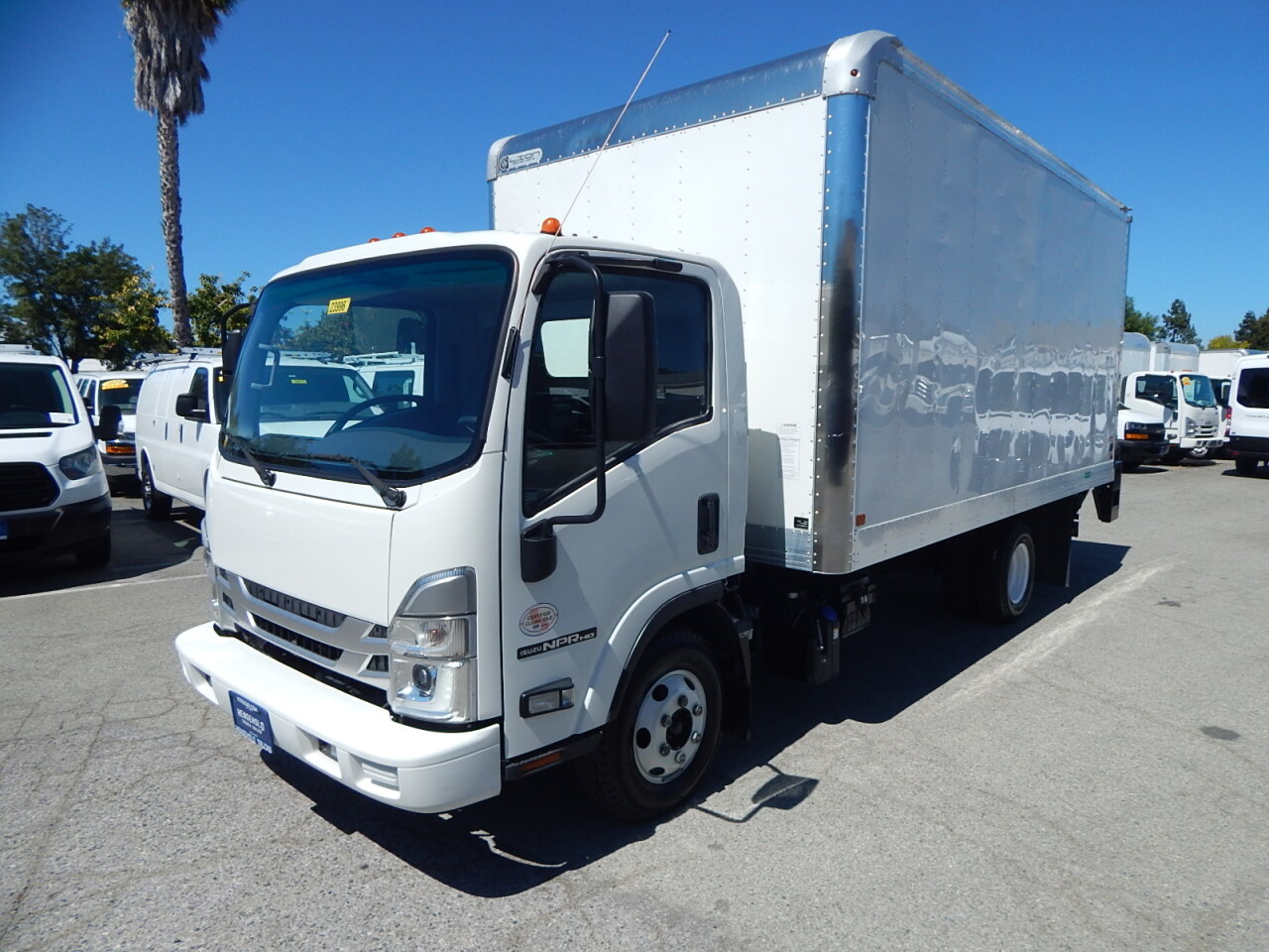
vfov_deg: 61.1
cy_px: 476
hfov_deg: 76.4
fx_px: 807
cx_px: 634
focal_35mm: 22
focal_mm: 4
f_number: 6
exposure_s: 1/1000
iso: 125
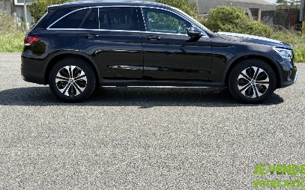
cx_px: 155
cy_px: 76
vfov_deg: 24.8
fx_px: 432
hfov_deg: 38.9
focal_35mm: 52
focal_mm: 6.76
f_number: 1.78
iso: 80
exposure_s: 1/1838
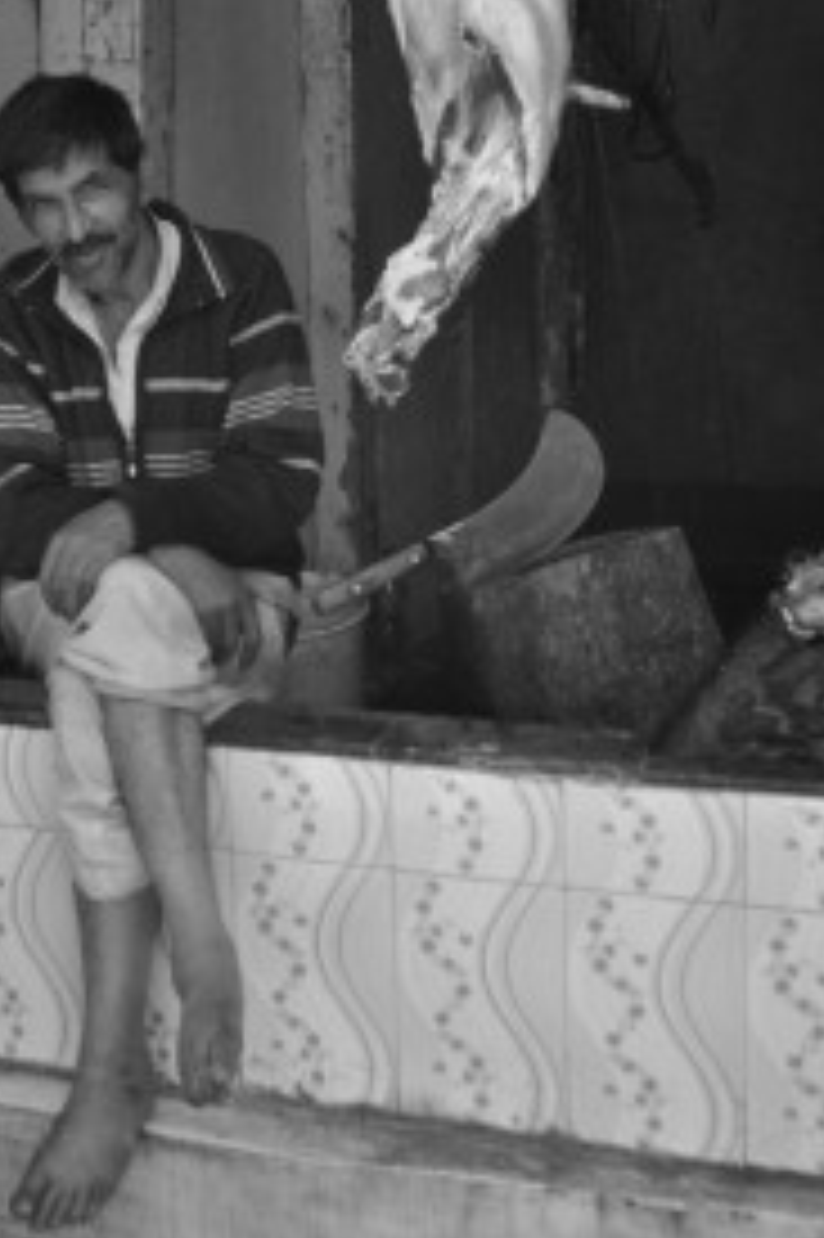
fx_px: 2097
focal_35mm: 61
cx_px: 491
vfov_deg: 32.4
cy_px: 347
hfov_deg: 22.2
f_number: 5.6
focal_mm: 28
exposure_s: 1/125
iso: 200
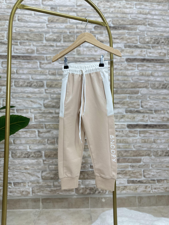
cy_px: 112
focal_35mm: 24
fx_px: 156
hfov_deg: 56.8
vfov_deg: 71.6
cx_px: 84
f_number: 1.78
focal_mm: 6.86
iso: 80
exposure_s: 1/100
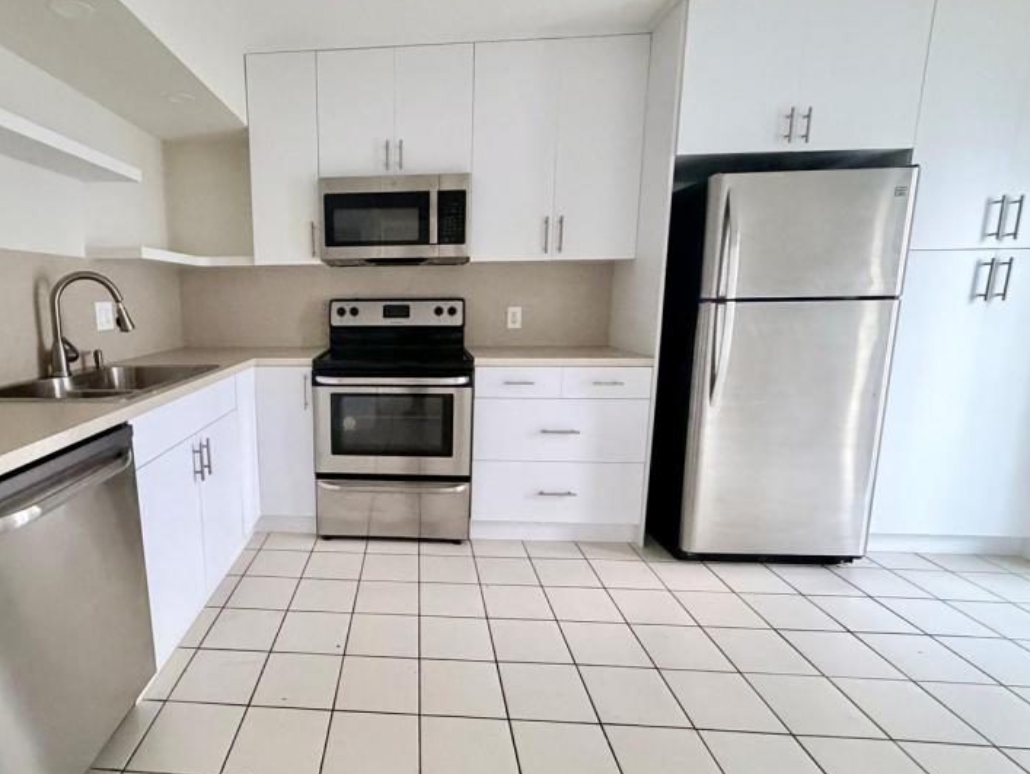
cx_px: 370
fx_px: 566
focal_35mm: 19
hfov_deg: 82.6
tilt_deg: -10.5
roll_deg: +0.9
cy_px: 394
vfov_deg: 68.7
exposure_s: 1/60
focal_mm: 2.22
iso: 1000
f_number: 2.2
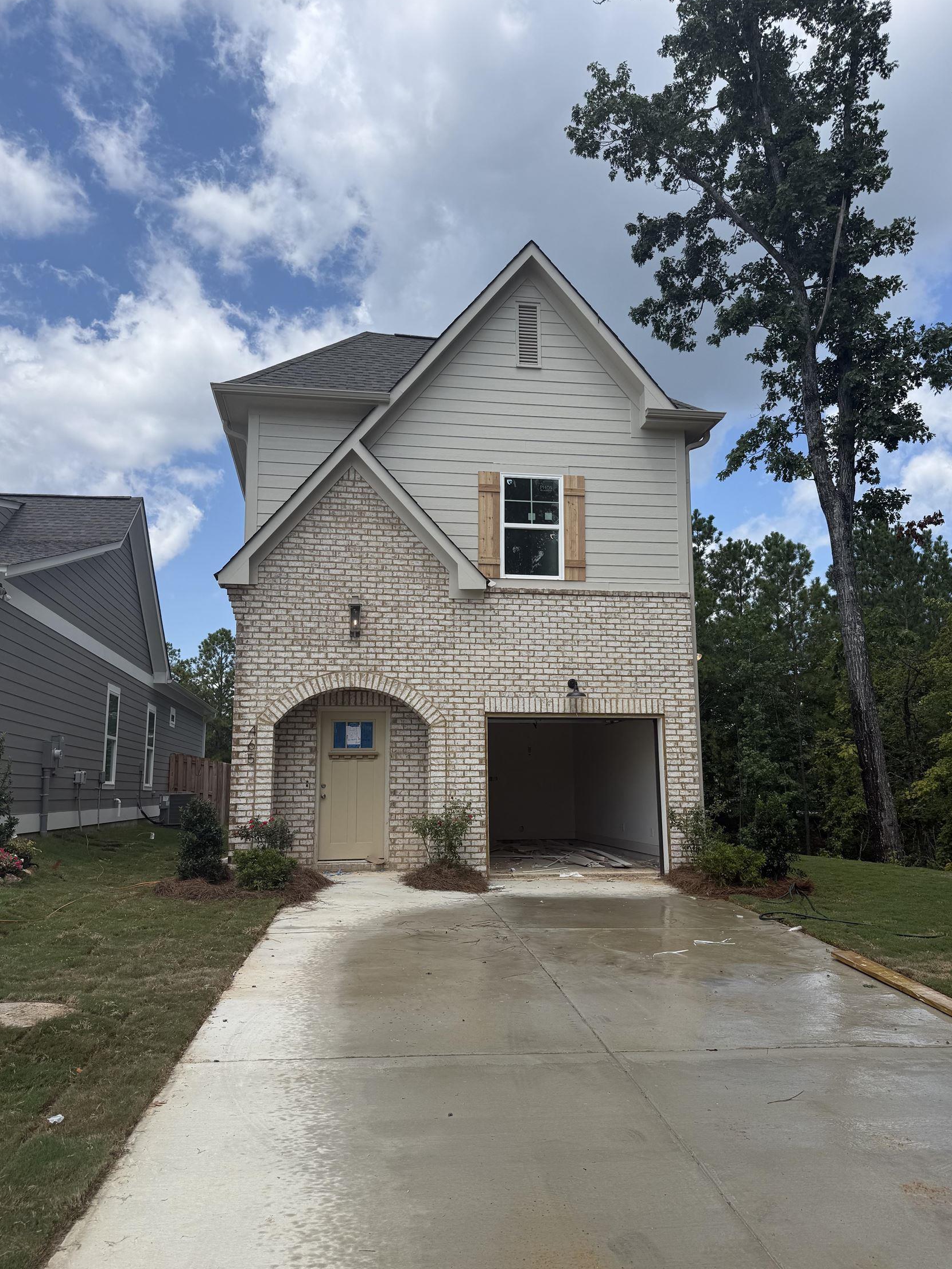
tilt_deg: +8.3
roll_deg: -1.3
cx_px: 477
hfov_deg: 54.9
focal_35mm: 25
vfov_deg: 69.4
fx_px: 917
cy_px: 654
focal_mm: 6.76
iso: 80
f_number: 1.78
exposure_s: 1/4673
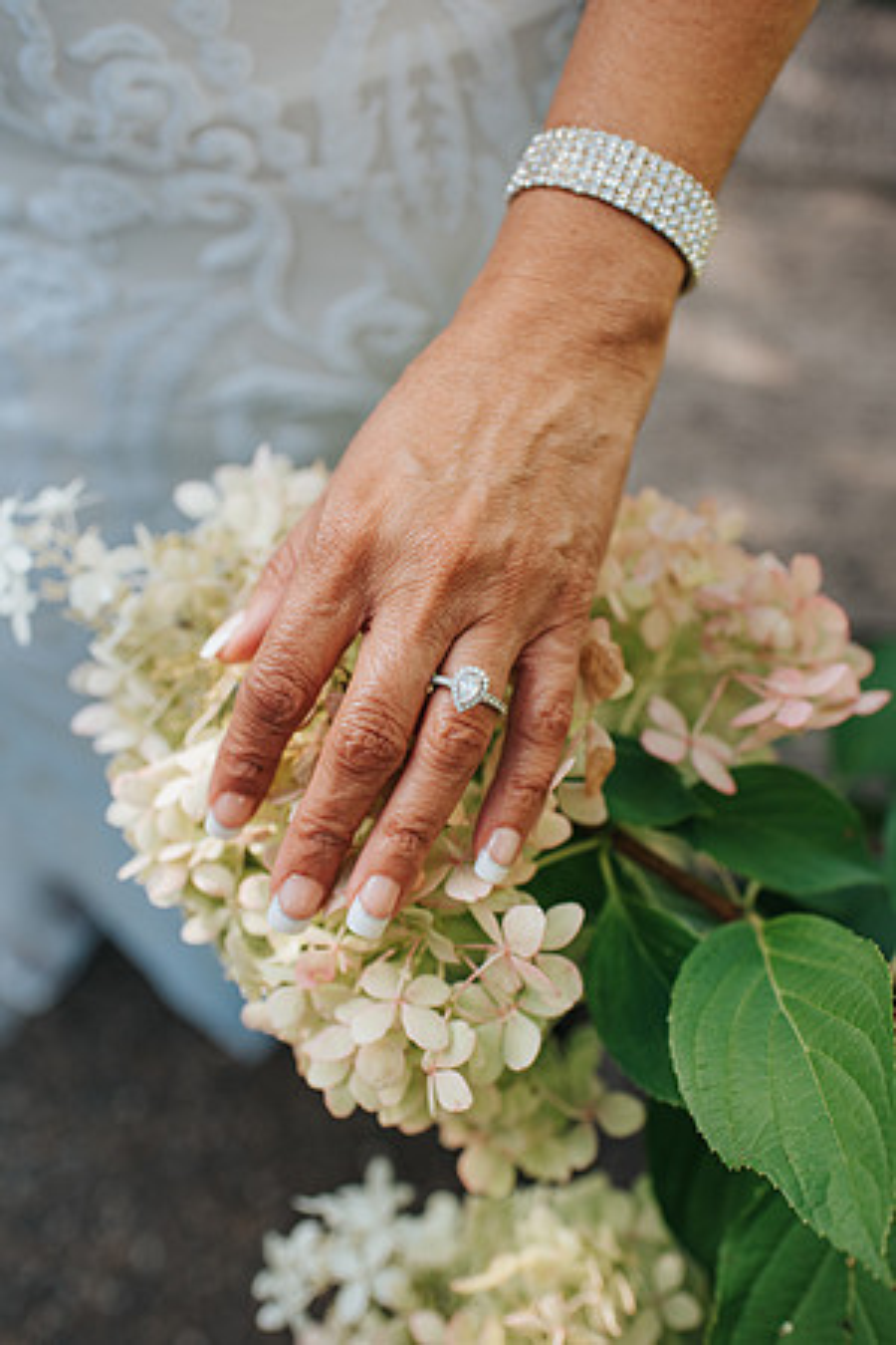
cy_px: 672
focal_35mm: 35
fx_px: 1307
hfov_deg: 37.9
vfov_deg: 54.4
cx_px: 448
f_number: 3.2
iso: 400
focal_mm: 35
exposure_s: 1/640
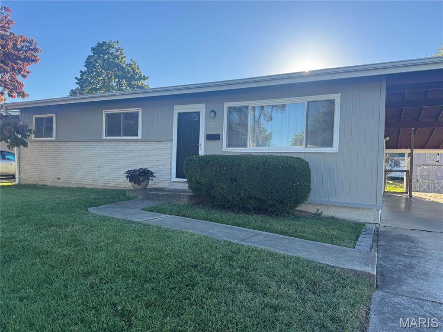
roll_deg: -2.5
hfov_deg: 71.6
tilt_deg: -0.9
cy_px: 166
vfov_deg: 56.8
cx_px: 222
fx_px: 307
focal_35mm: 24
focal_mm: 6.76
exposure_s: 1/995
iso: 80
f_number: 1.78
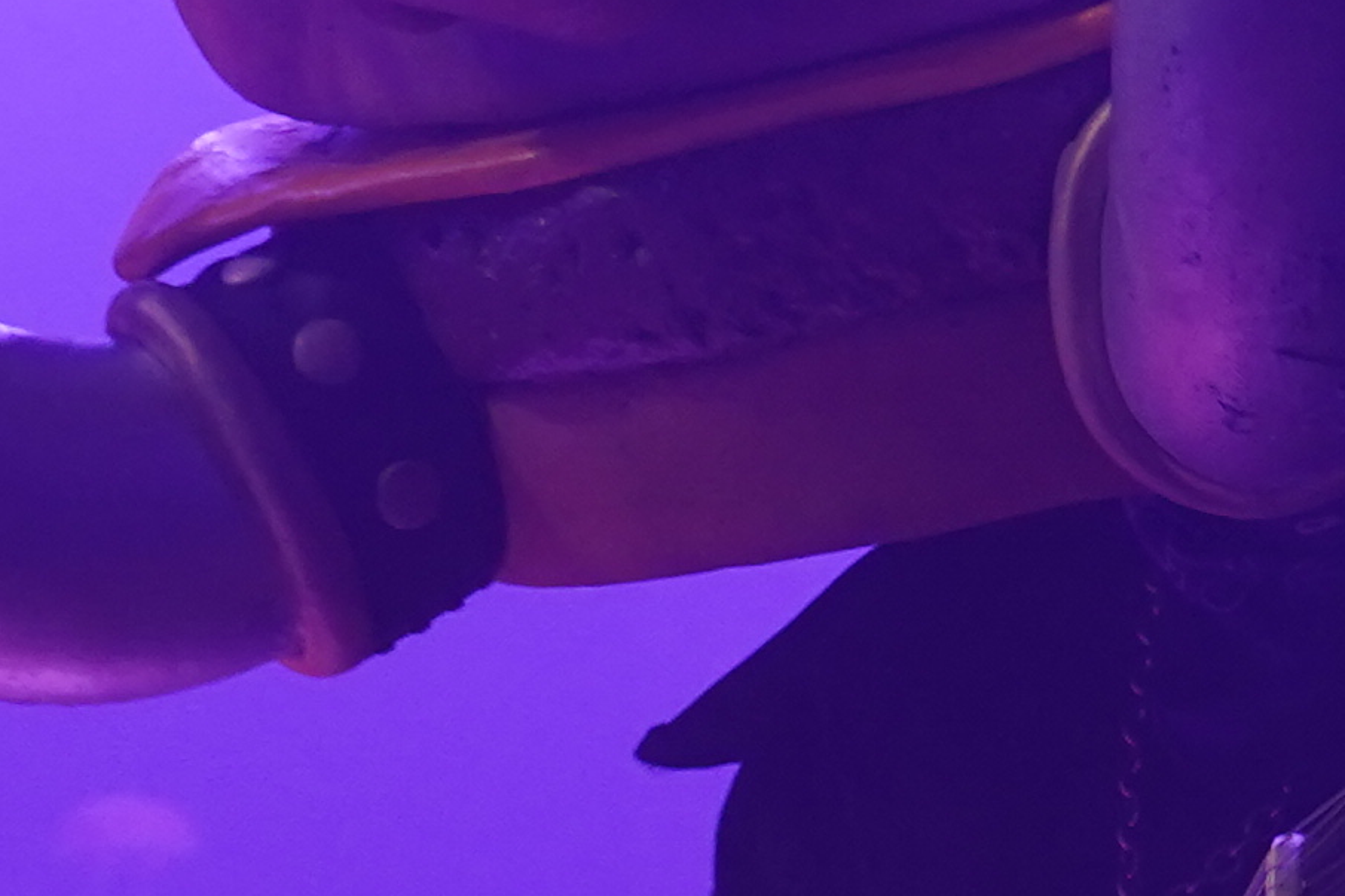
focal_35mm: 305
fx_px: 11392
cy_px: 753
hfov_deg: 6.7
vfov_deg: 4.5
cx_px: -89
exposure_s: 1/160
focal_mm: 46
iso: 1250
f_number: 4
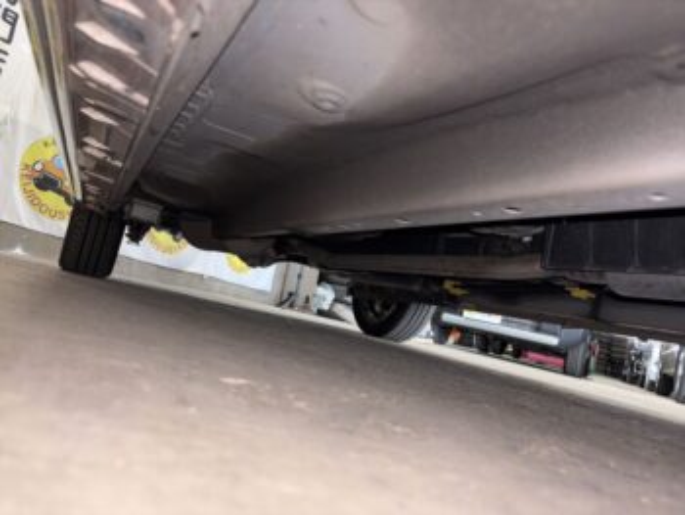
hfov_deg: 67.3
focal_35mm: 26
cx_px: 342
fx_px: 515
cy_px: 258
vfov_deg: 53.1
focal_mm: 5.96
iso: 32
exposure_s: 1/7
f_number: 1.6
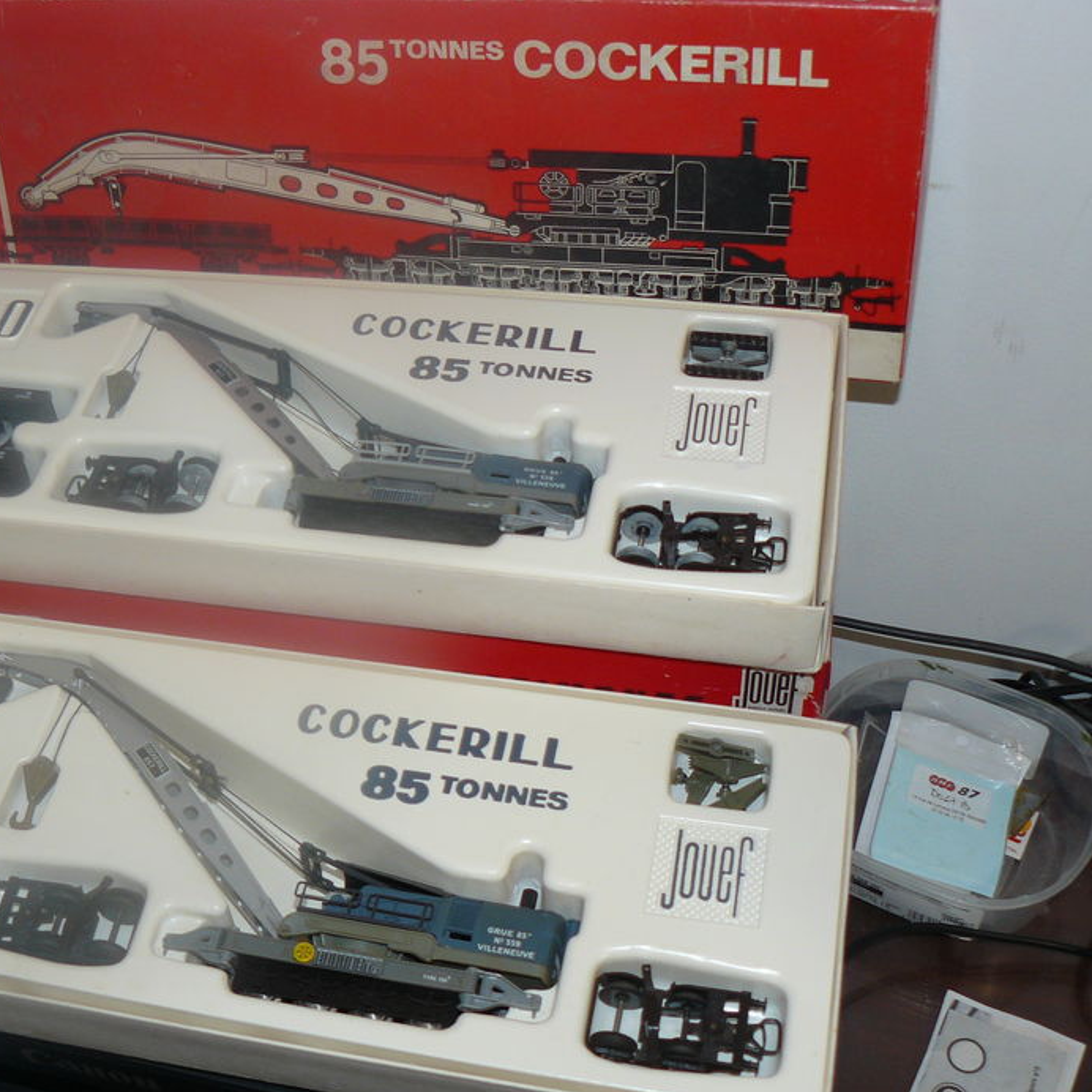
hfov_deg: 36.6
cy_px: 589
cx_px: 417
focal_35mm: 46
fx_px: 1642
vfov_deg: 36.8
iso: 100
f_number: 2.8
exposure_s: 1/30
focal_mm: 6
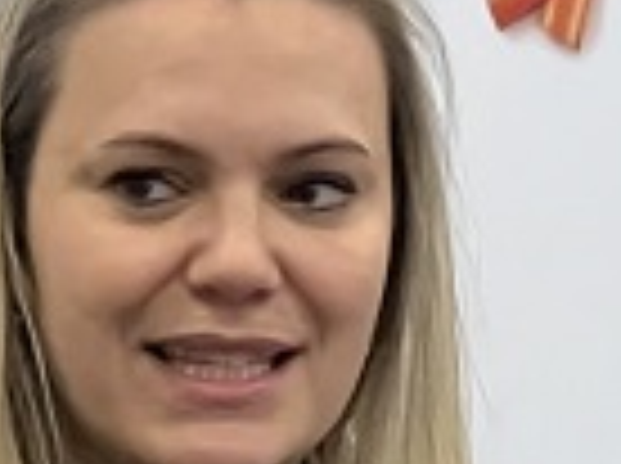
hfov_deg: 4.2
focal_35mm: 471
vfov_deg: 3.1
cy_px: 687
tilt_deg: -1.5
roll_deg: +1.3
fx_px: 8435
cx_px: 554
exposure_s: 1/120
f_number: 2.8
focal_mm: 9
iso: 200
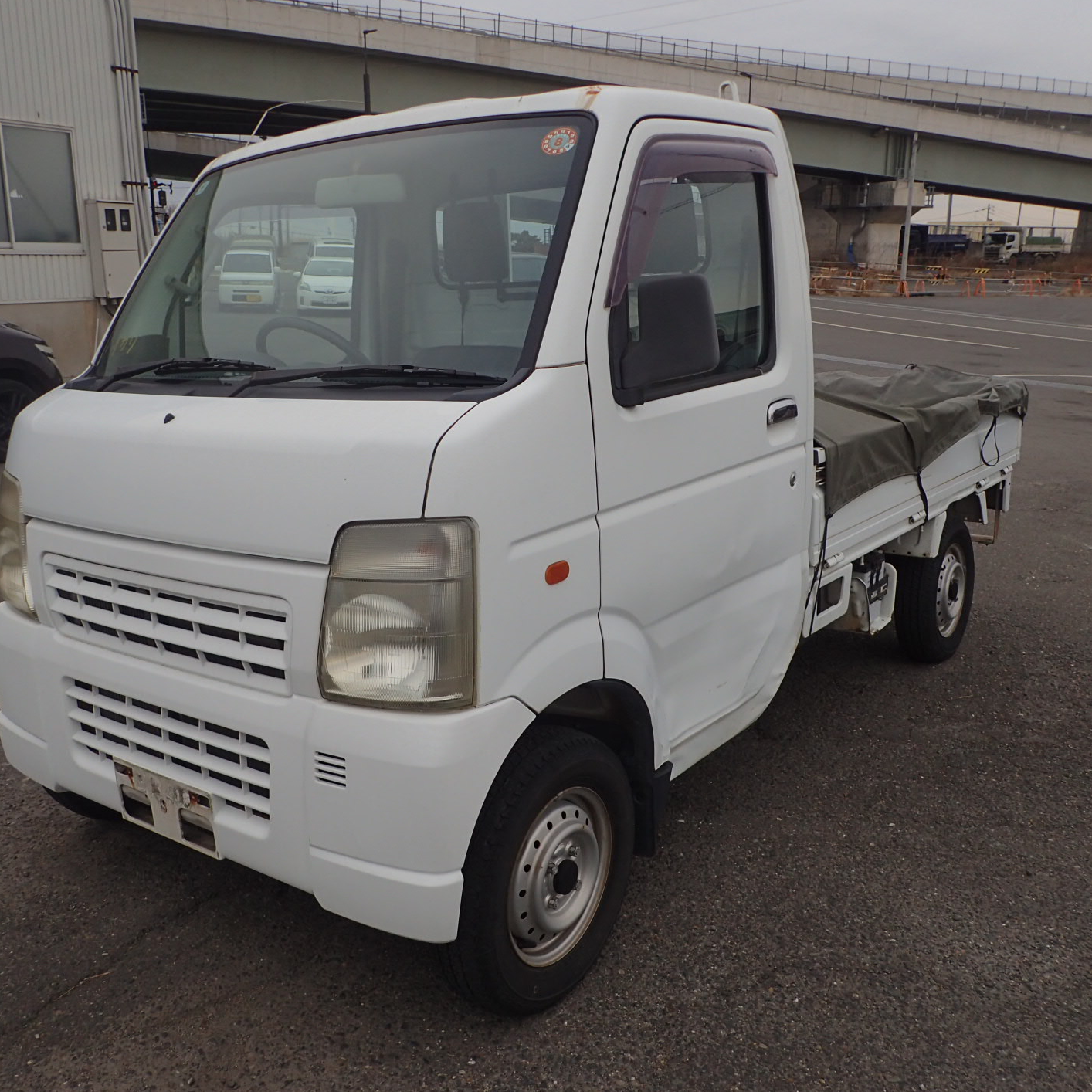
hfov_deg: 54.0
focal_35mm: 30
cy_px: 540
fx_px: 1071
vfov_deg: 54.0
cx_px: 522
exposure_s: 1/640
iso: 100
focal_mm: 4.5
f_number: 2.8
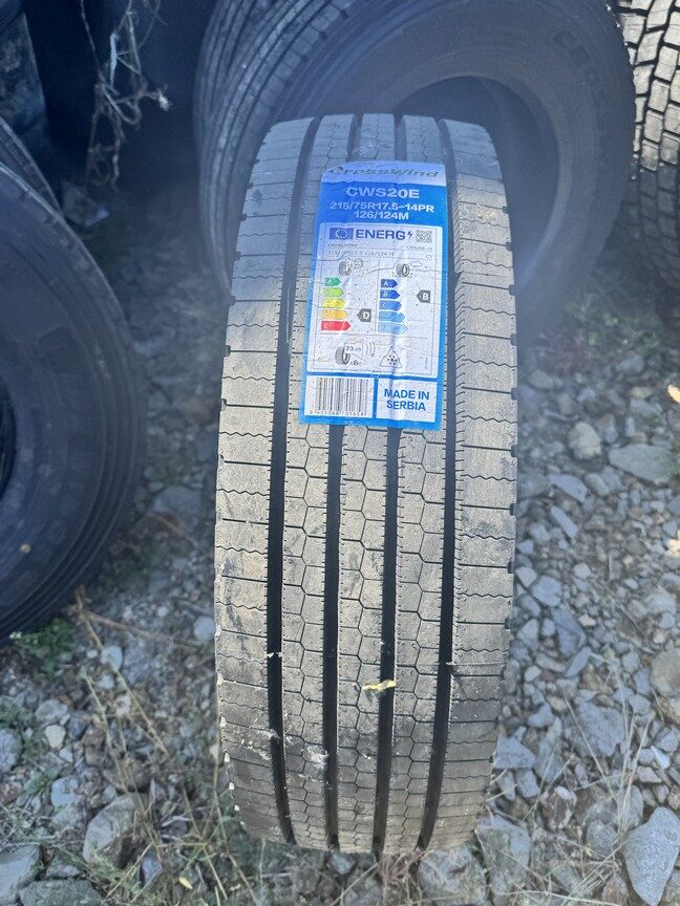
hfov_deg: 56.8
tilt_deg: -49.3
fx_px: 629
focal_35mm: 24
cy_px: 453
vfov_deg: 71.6
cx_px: 340
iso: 80
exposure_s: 1/1425
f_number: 1.78
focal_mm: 6.76
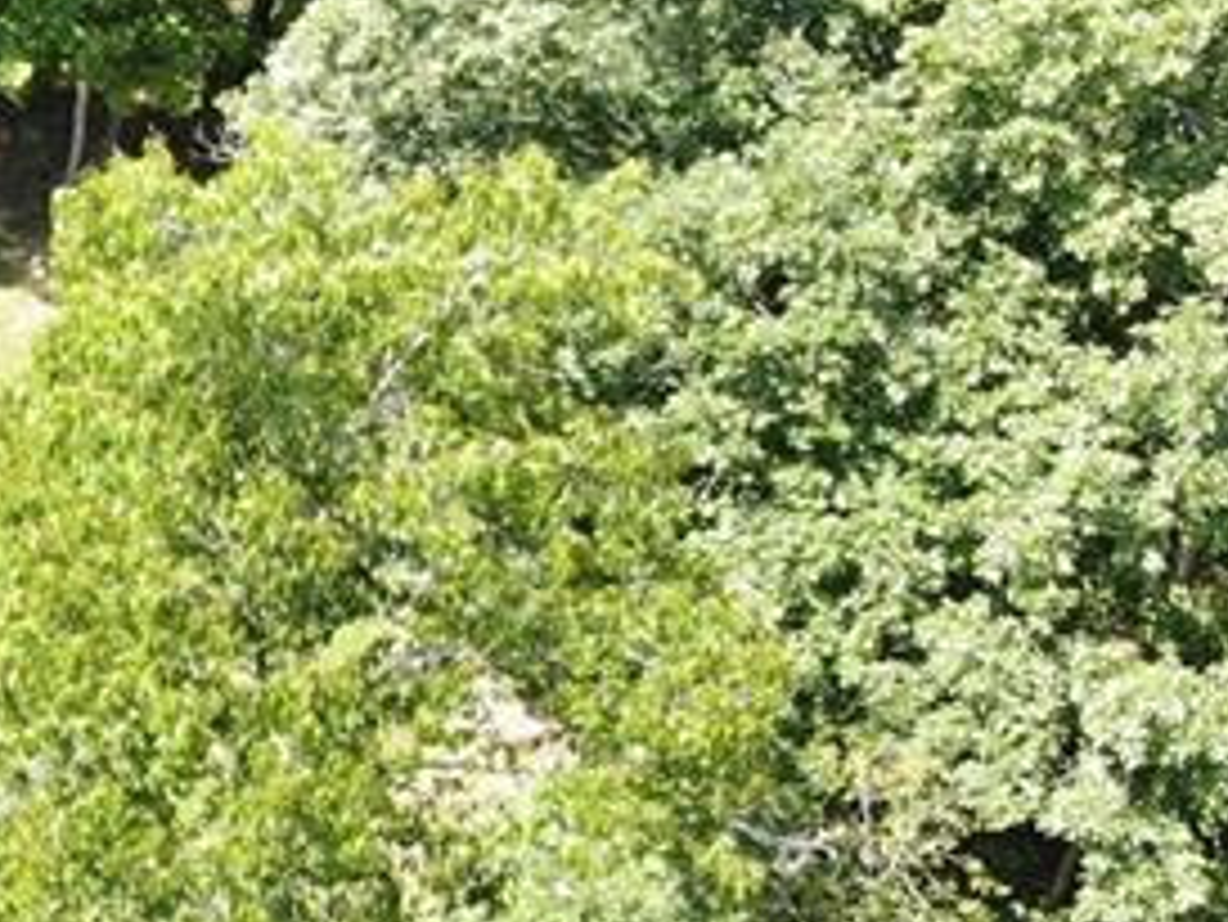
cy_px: 587
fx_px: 3194
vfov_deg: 16.4
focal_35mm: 90
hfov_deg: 19.4
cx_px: -544
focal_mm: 4.5
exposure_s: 1/151
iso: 100
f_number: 2.8
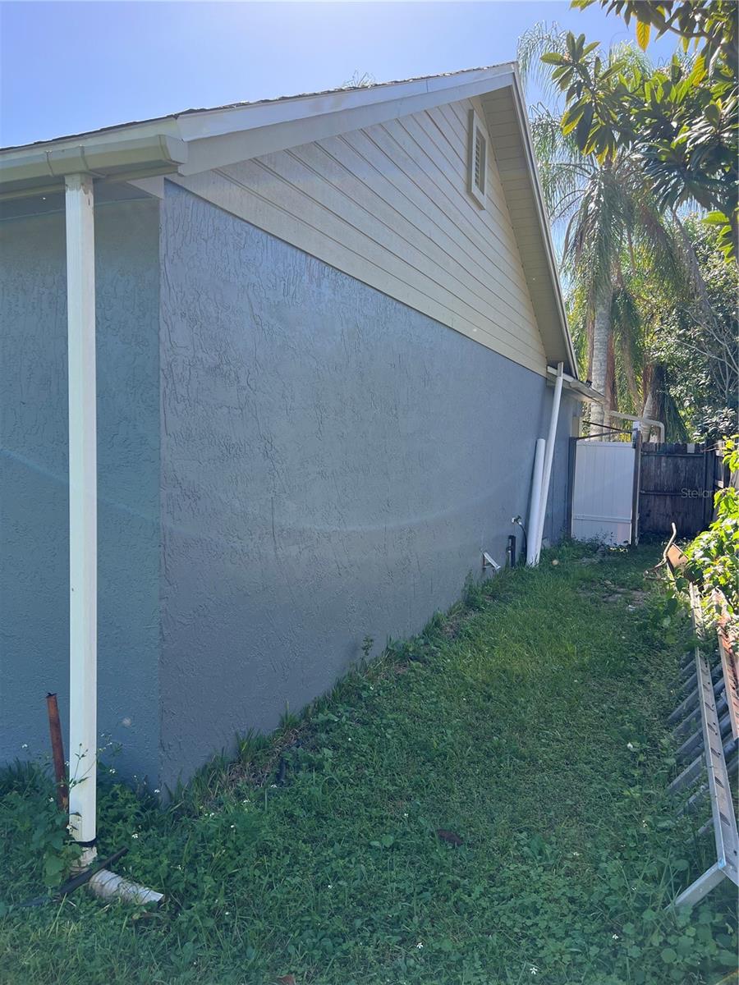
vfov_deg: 67.3
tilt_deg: -2.1
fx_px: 740
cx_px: 370
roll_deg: -0.2
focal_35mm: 26
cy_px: 492
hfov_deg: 53.1
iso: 50
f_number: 1.5
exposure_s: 1/965
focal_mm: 5.7
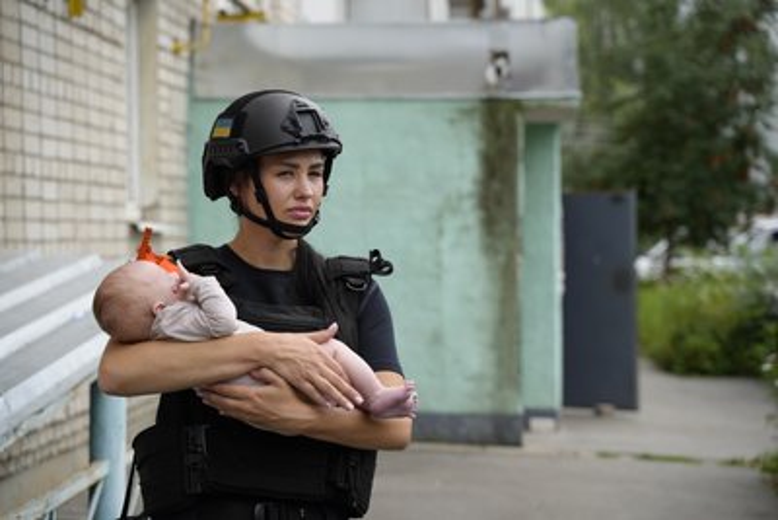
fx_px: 1621
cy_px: 260
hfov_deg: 27.0
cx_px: 389
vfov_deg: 18.2
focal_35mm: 75
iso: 100
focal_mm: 75
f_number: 4.5
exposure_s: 1/320
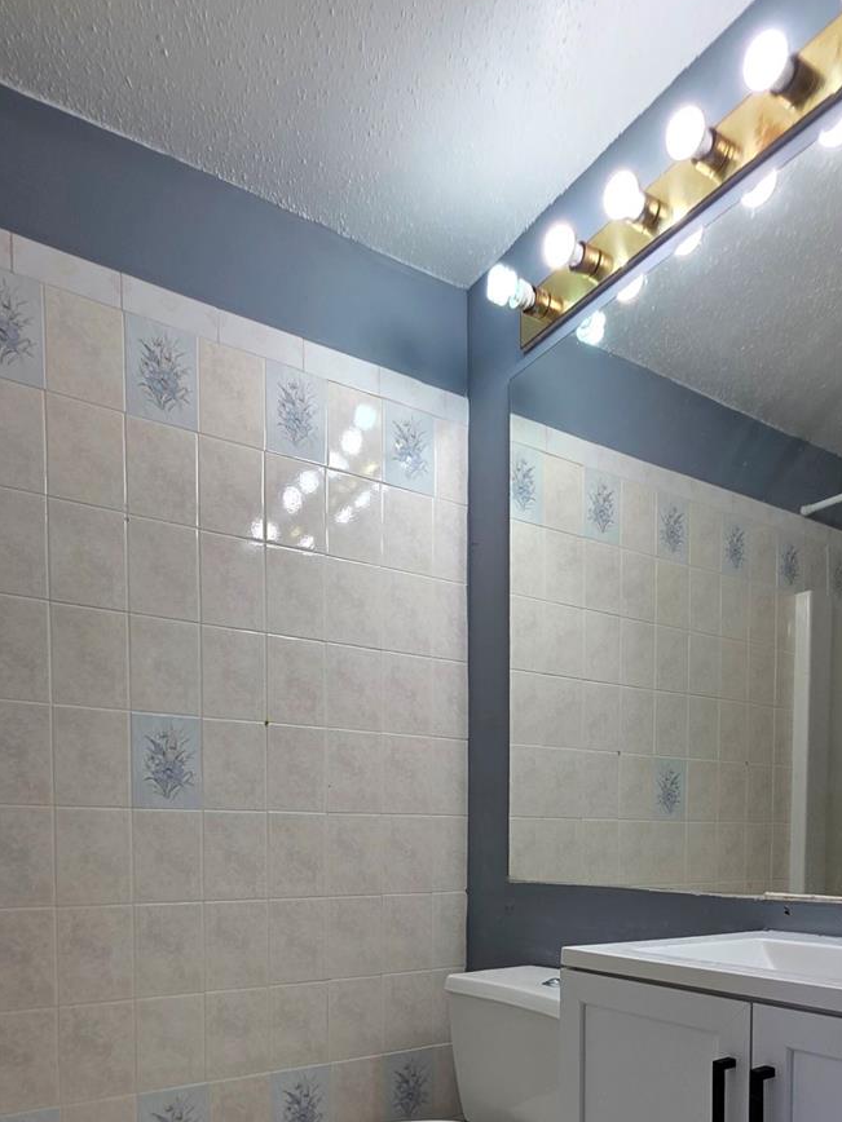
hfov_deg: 58.8
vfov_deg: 67.9
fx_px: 746
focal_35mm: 23
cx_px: 391
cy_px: 875
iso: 40
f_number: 1.9
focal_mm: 2.2
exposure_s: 1/120
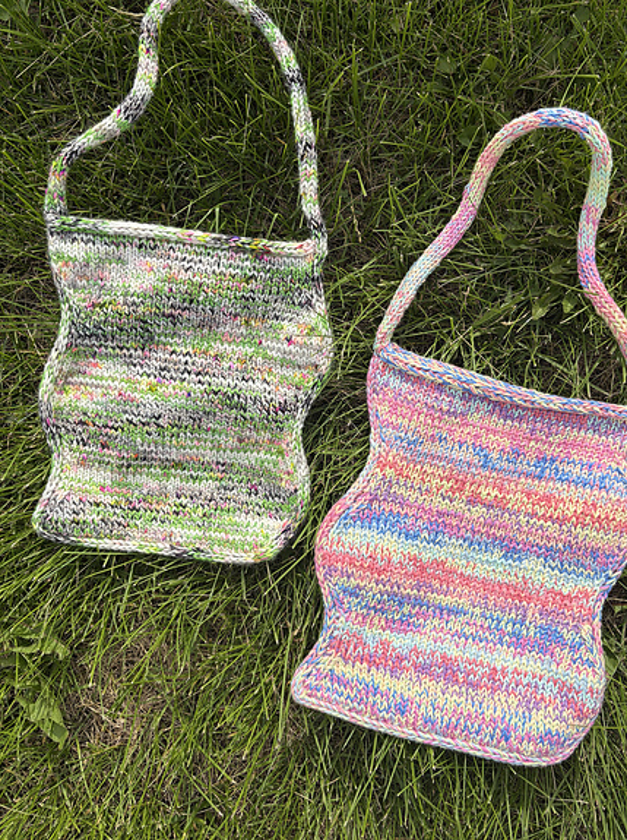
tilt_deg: -87.1
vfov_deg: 61.6
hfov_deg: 48.1
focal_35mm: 29
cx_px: 344
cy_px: 388
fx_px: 702
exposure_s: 1/3831
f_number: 1.6
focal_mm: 5.96
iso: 64
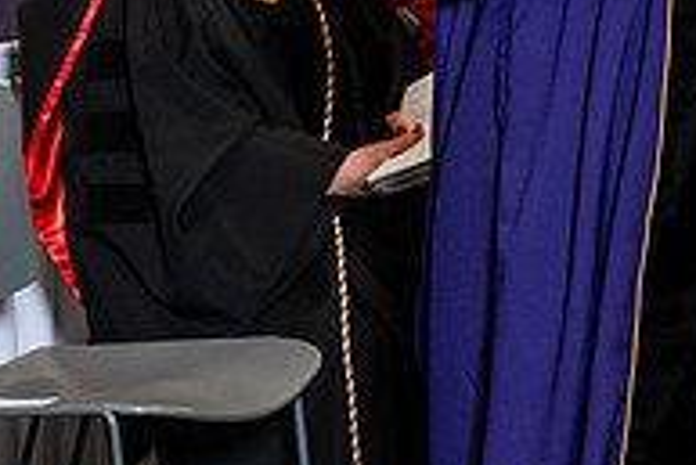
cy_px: -171
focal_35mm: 201
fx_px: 3889
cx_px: 869
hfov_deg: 10.0
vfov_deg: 6.8
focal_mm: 67
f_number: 4.5
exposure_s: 1/200
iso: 1250
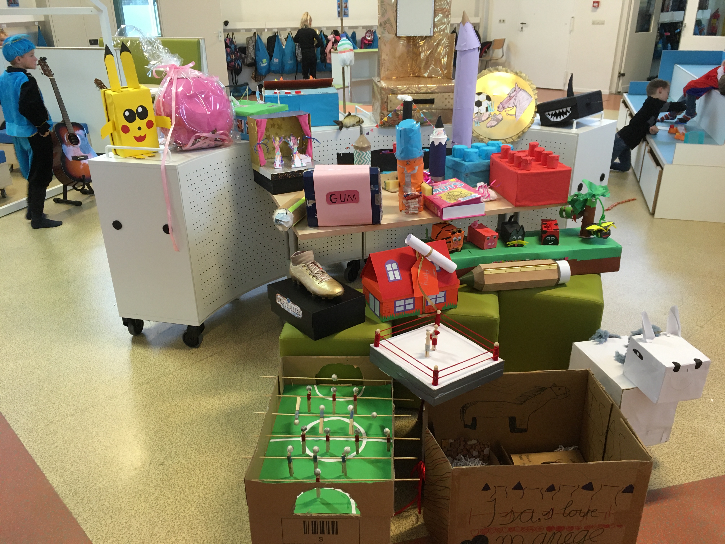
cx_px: 362
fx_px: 607
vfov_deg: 48.2
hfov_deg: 61.7
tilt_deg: -25.3
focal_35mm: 29
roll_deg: +1.0
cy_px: 272
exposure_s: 1/33
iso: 125
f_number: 2.2
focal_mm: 4.15
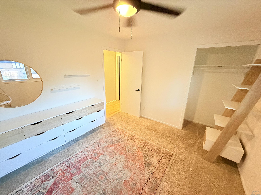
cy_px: 98
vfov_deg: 85.7
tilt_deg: -16.6
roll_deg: -1.5
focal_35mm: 14
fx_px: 106
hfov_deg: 102.1
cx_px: 130
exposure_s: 1/60
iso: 1000
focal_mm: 2.22
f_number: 2.2
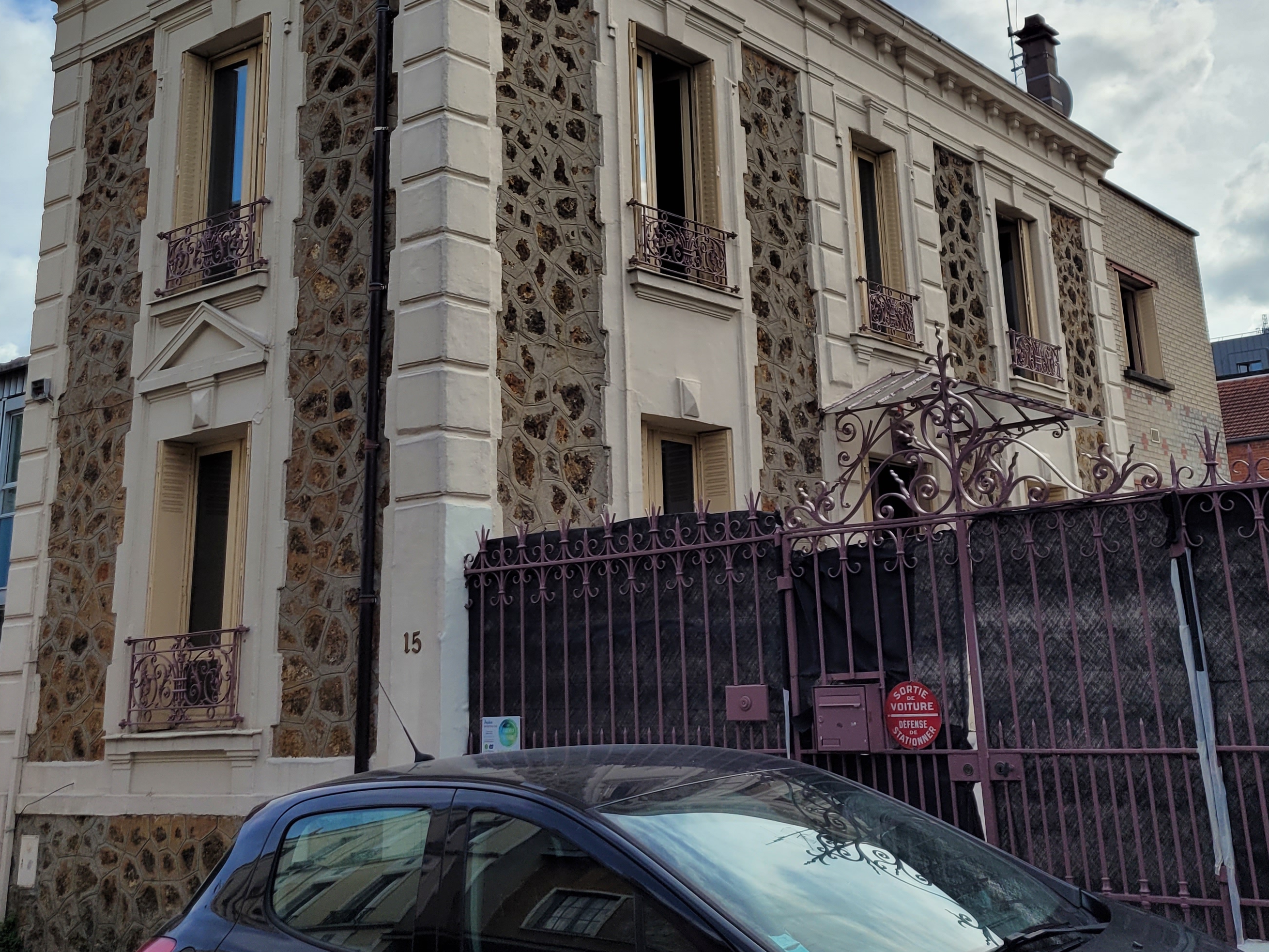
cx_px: 698
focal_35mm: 40
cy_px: 244
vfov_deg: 35.2
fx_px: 1466
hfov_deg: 46.7
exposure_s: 1/2905
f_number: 1.8
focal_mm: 5.4
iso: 40
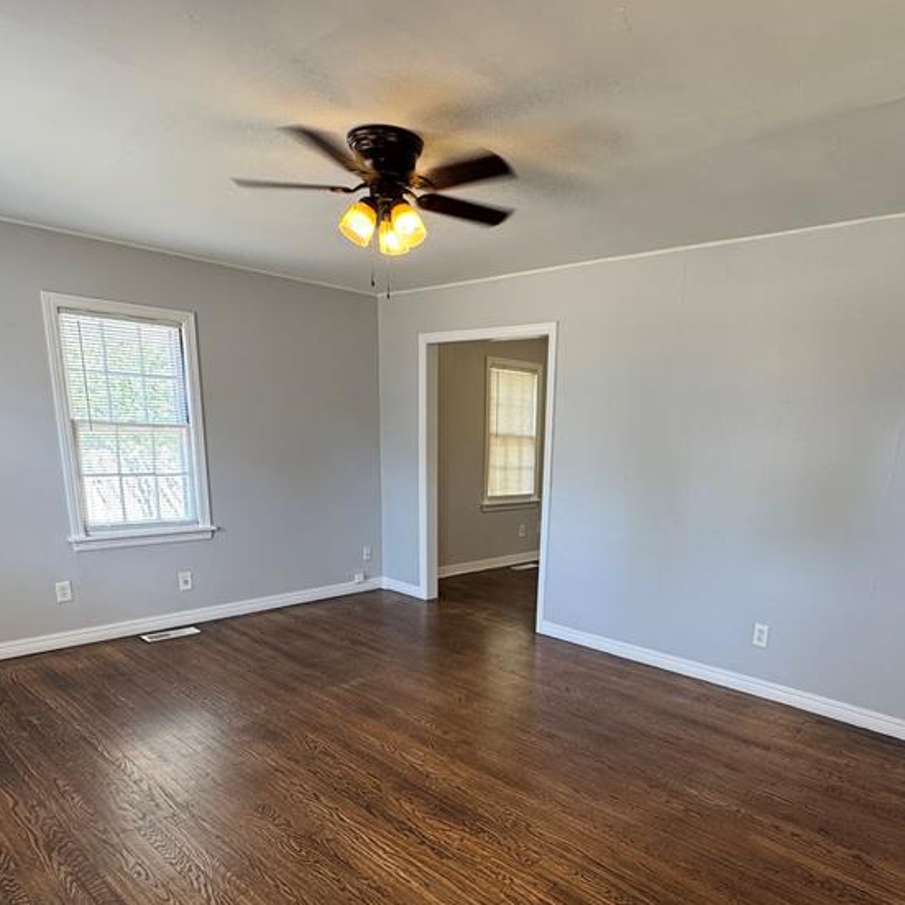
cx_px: 529
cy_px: 593
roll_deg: -1.8
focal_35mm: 23
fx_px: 680
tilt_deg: -13.8
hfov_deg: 66.8
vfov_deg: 65.7
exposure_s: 1/120
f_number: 2.2
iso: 250
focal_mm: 2.22
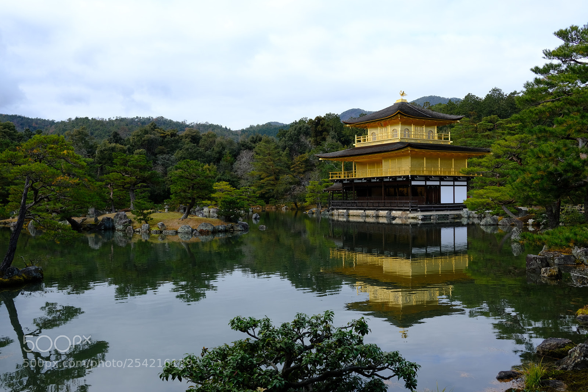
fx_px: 572
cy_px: 196
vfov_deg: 37.8
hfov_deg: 54.4
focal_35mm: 35
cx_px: 294
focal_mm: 23
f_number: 8
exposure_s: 1/160
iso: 200
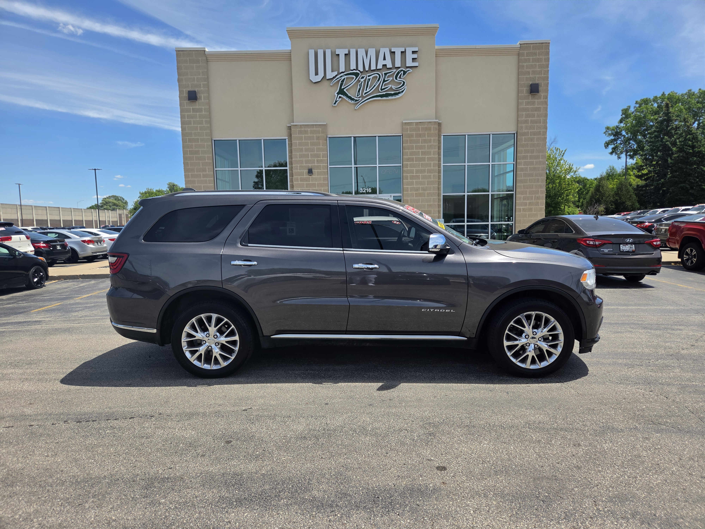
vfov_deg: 58.9
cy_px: 264
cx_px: 352
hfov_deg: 73.9
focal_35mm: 23
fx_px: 468
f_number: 1.8
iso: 80
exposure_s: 1/3264
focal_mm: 5.4
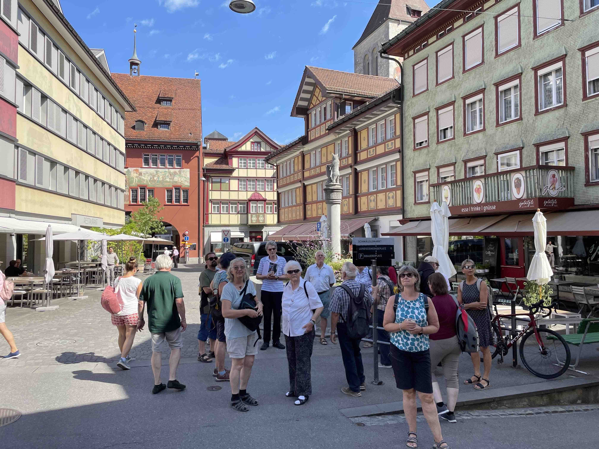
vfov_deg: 53.1
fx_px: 450
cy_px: 224
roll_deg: +1.5
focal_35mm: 26
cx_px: 300
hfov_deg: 67.3
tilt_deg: +3.5
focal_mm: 4.2
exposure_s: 1/1319
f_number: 1.6
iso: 32
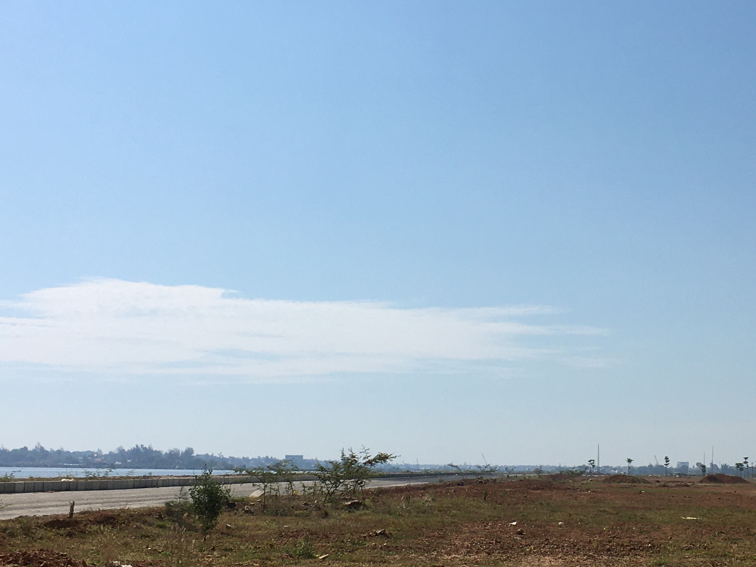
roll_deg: -1.7
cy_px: 293
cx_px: 552
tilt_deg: +9.2
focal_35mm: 64
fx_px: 1398
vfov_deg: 22.9
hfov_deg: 29.9
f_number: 2.2
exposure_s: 1/3846
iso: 25
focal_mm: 4.15
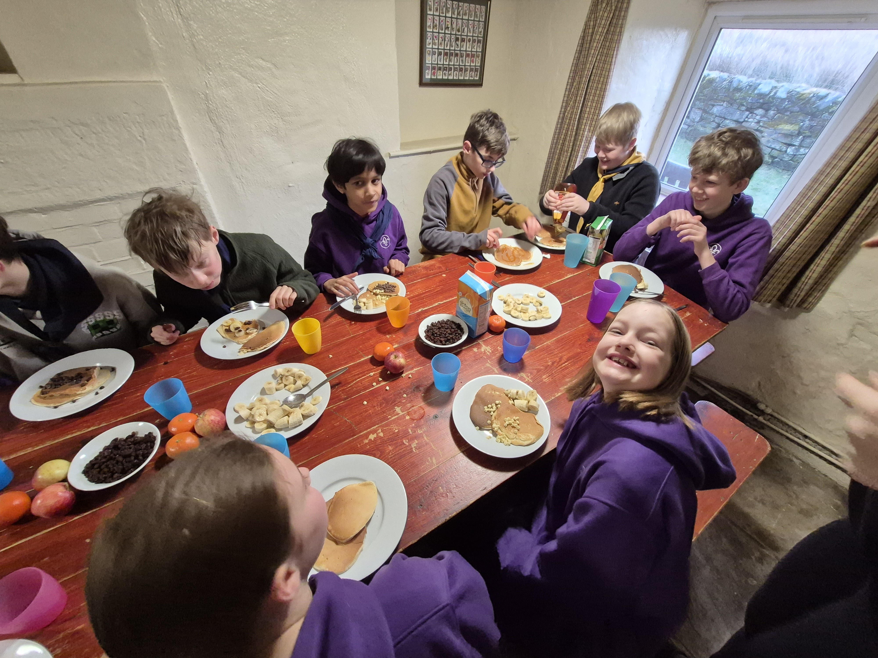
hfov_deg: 106.2
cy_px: 329
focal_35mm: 13
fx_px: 330
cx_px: 439
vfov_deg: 89.9
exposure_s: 1/50
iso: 500
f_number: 2.2
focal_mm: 1.74
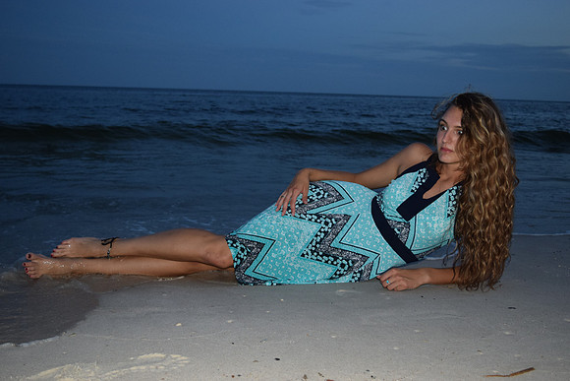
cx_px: 285
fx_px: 594
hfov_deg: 51.3
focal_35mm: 38
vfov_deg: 35.5
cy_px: 190
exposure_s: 1/60
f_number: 4
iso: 1100
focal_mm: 25
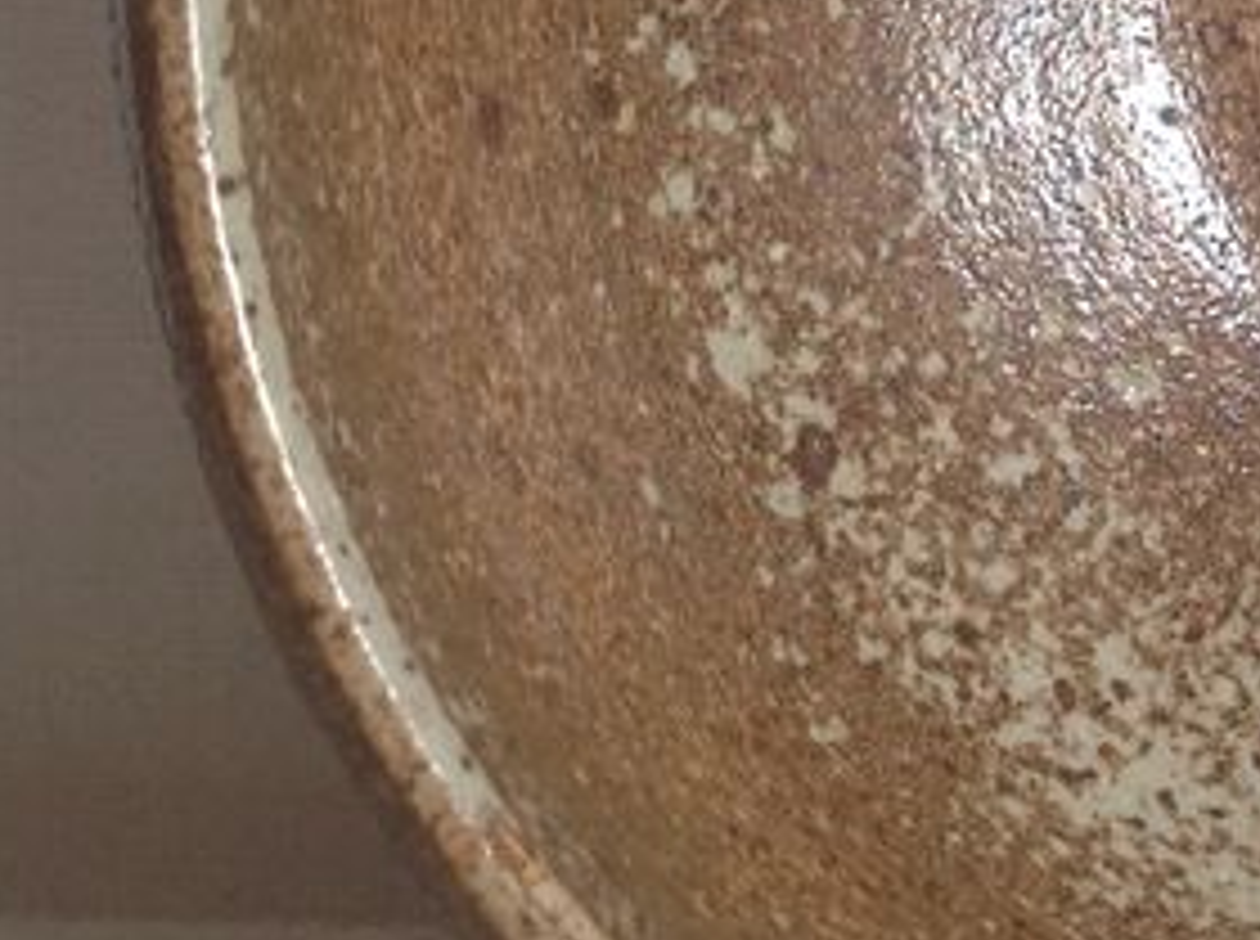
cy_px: -25
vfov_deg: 11.7
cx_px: 1620
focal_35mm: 125
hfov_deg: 15.1
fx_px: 4542
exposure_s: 1/40
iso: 64
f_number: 2.4
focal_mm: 4.28
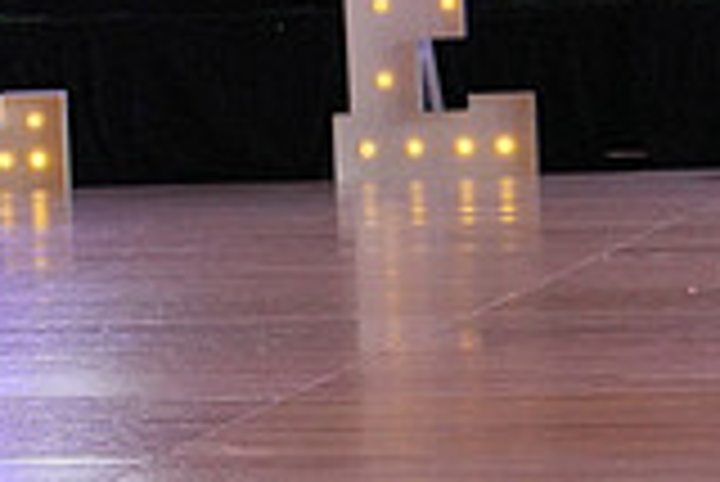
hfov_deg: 7.9
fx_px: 5064
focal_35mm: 253
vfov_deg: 5.4
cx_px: -490
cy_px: -309
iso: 6400
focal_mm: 70
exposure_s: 1/500
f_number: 7.1
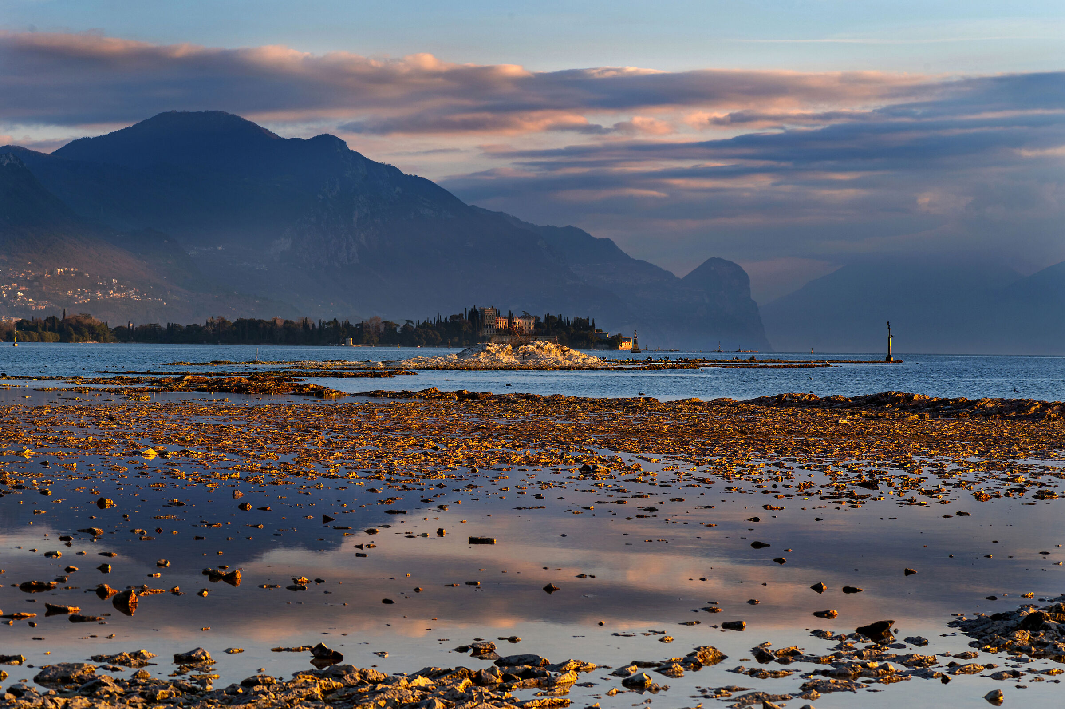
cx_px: 532
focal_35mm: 105
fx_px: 3104
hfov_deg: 19.5
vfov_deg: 13.0
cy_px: 354
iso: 100
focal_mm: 105
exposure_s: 1/100
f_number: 10
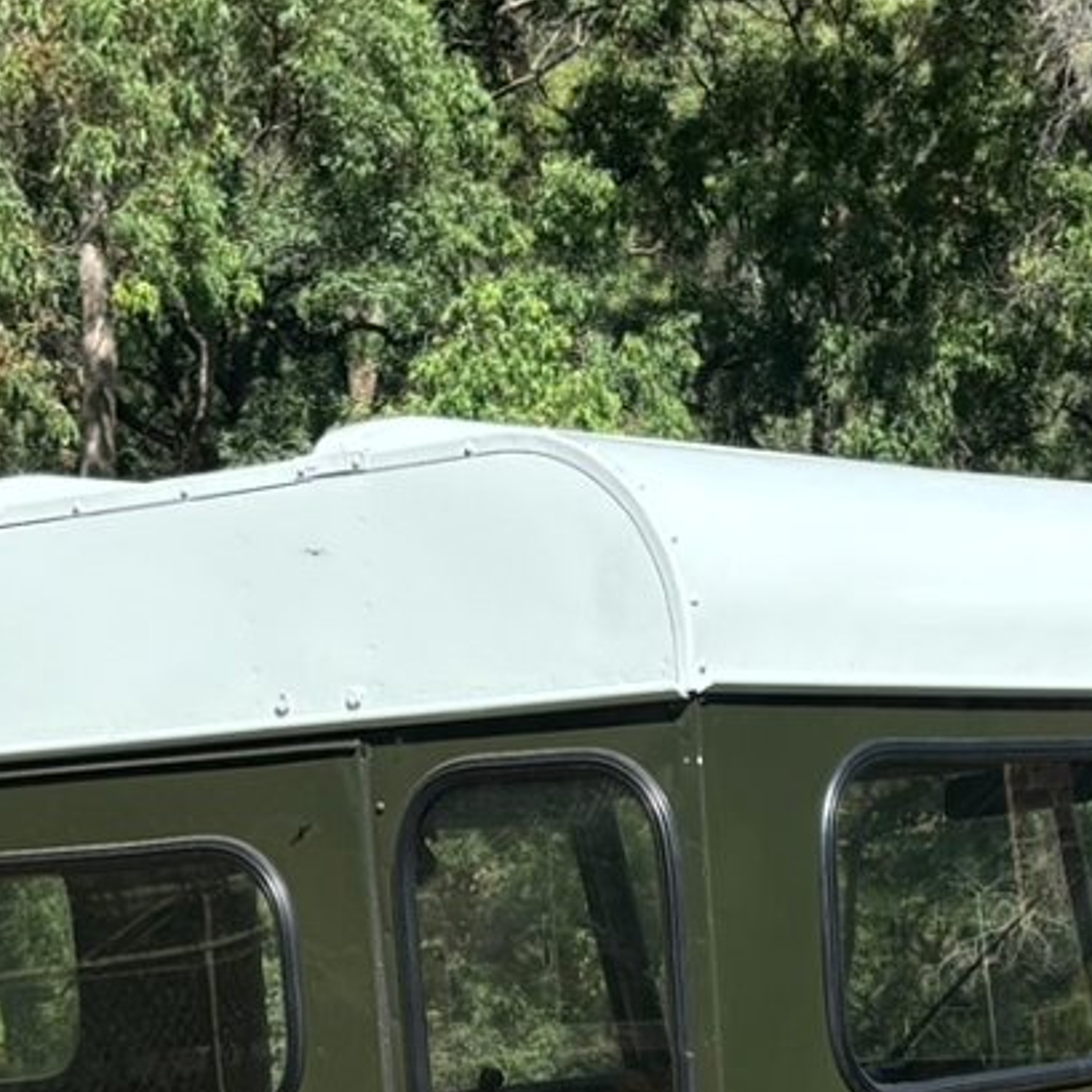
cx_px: 705
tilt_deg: -6.0
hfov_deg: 16.1
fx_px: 3855
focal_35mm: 108
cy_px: 1367
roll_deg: -1.0
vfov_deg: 15.4
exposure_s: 1/1721
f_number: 1.6
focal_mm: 5.96
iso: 50
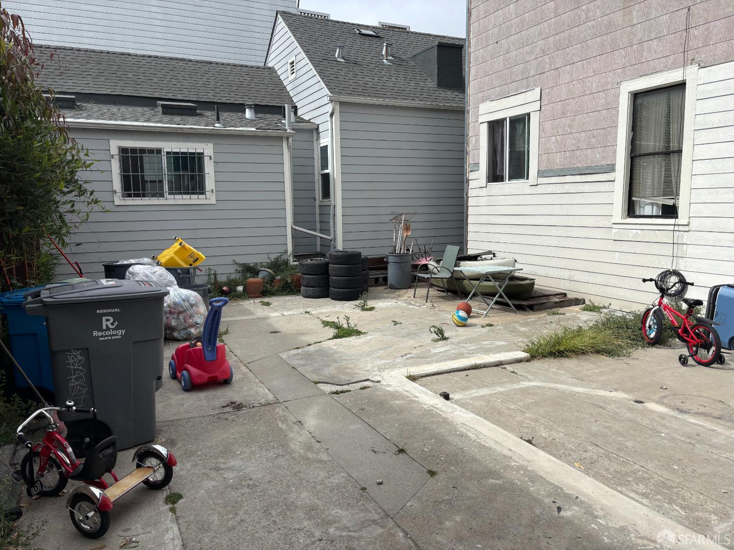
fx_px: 551
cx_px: 367
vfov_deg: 53.1
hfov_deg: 67.3
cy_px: 275
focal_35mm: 26
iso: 50
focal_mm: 5.96
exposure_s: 1/3937
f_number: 1.6
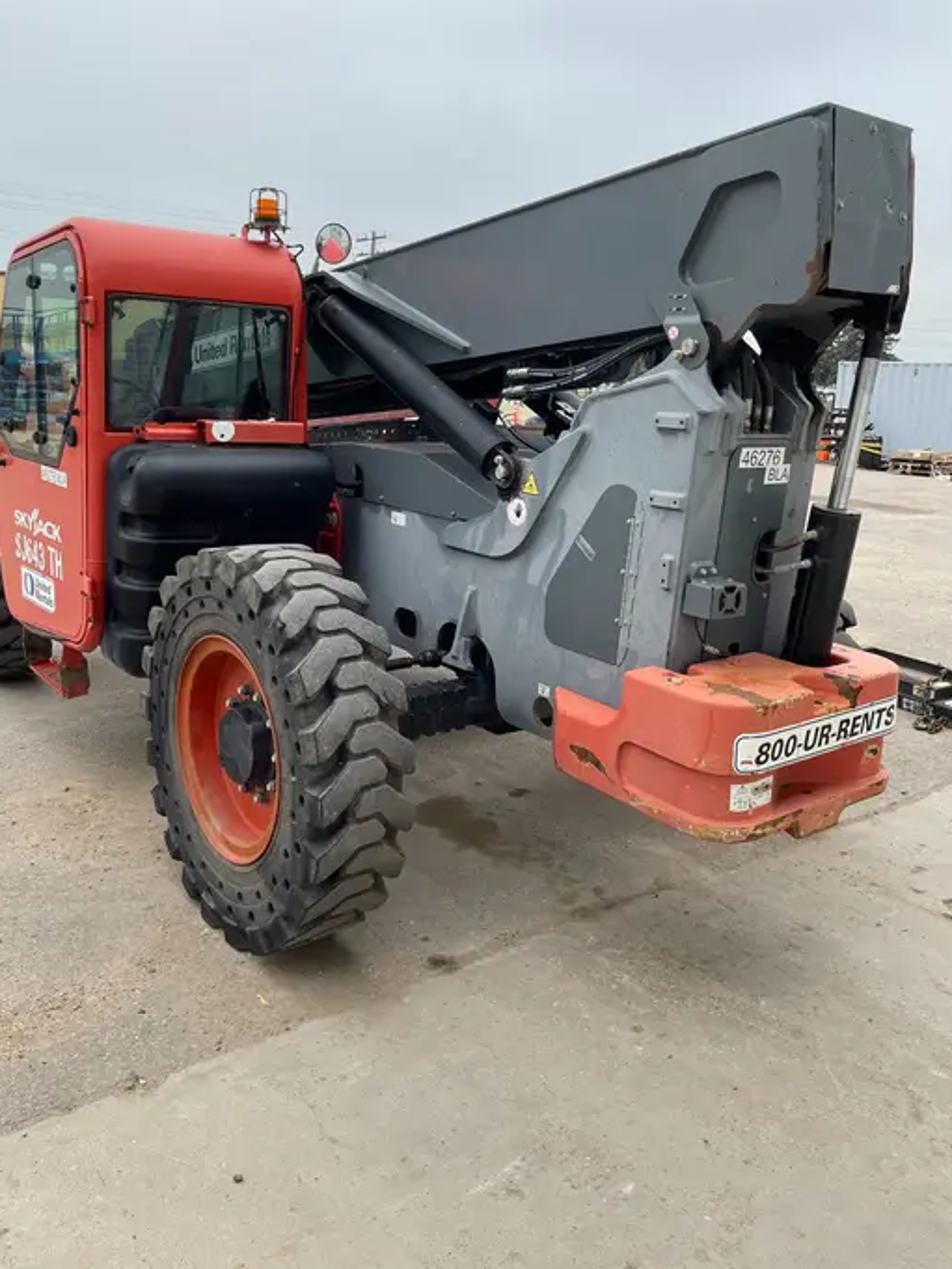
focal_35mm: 28
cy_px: 588
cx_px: 464
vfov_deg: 63.4
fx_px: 1026
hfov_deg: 49.8
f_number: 1.6
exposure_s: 1/144
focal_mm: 4.2
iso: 32
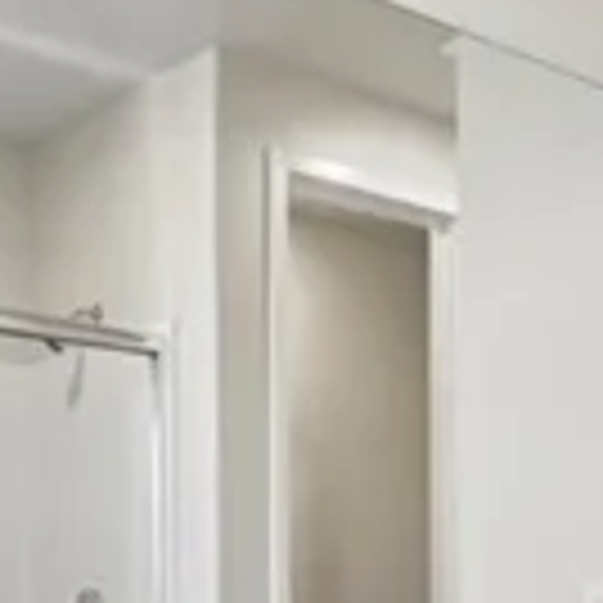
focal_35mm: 64
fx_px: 1261
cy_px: 662
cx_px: 268
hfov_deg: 26.9
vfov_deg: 25.0
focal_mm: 12
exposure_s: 1/30
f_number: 7.1
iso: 400
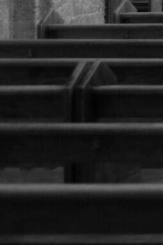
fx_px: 1487
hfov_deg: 5.3
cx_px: 734
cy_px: -110
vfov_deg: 9.2
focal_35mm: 219
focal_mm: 35
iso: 1600
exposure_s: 1/60
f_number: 2.8
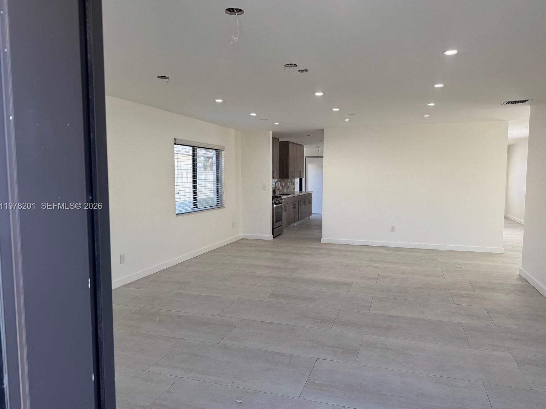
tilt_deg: -5.3
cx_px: 276
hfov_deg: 69.4
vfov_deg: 54.9
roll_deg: -0.2
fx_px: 394
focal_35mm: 25
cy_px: 207
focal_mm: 6.76
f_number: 1.78
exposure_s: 1/296
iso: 80
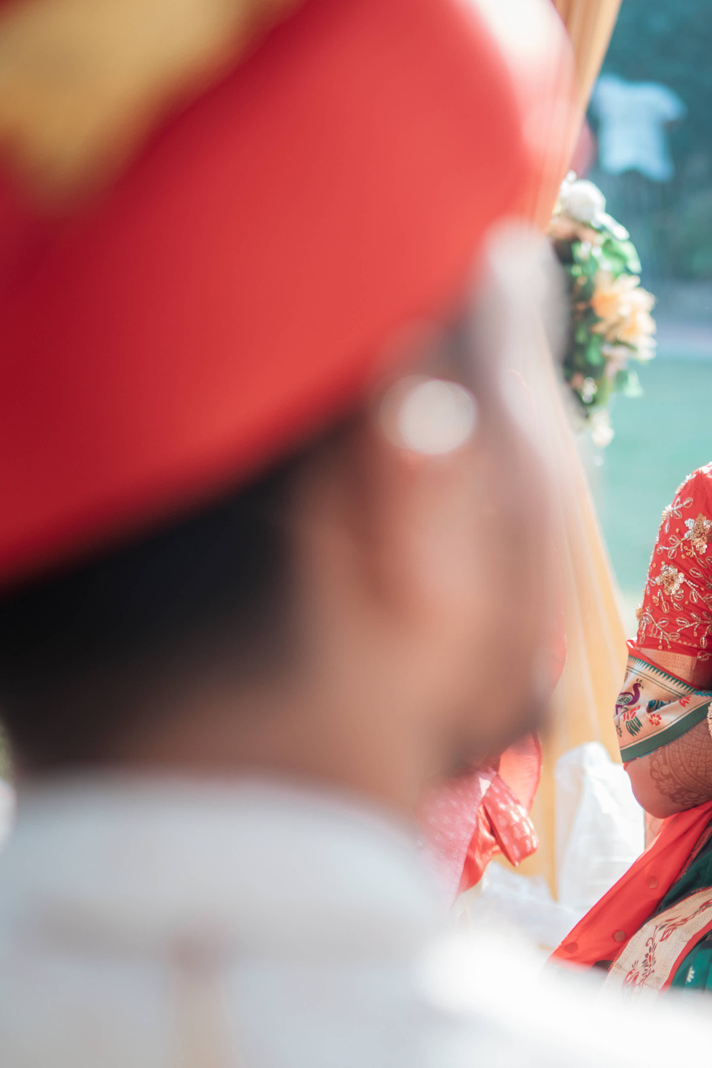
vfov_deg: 27.7
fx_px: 2165
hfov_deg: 18.3
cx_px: 657
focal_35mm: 73
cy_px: 626
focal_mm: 35
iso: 50
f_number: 1.4
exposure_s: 1/640
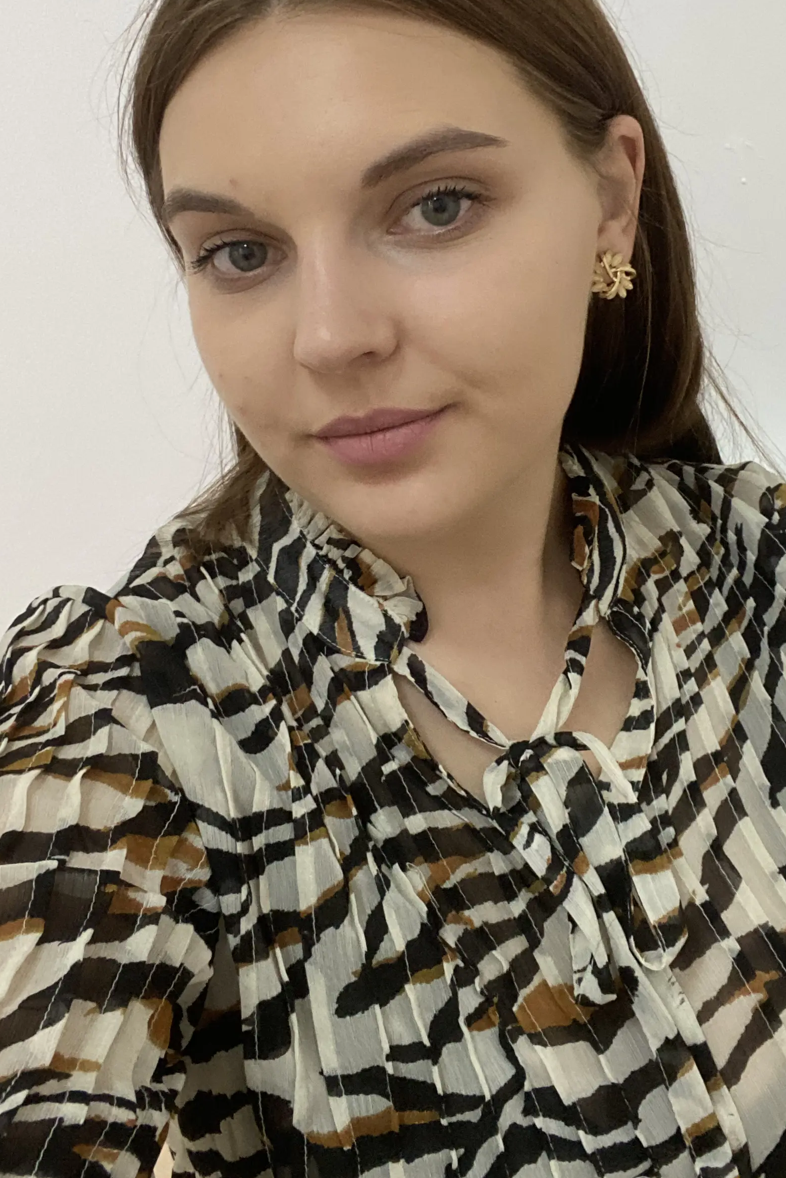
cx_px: 439
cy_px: 480
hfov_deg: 32.6
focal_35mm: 41
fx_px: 1342
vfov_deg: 47.2
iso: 250
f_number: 2.2
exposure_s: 1/60
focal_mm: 2.71
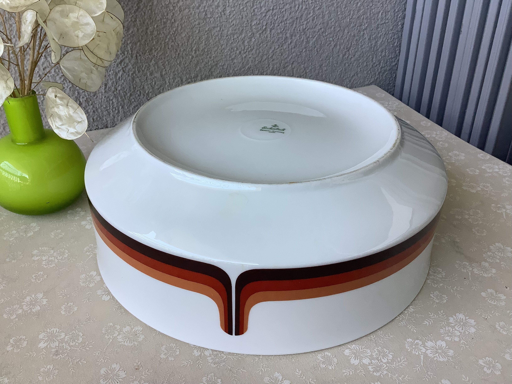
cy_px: 192
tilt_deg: -30.7
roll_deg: +0.6
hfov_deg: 58.4
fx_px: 459
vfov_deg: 45.4
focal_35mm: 31
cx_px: 256
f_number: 2.4
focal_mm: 3.3
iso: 64
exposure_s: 1/120
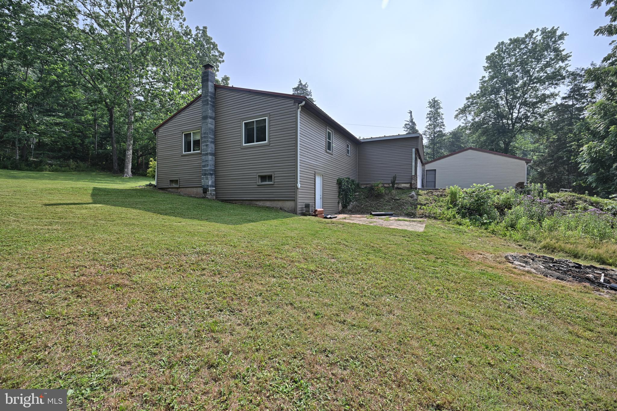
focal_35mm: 14
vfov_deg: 81.2
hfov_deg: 104.3
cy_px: 206
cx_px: 308
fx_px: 240
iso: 100
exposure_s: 1/100
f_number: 5.6
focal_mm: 14
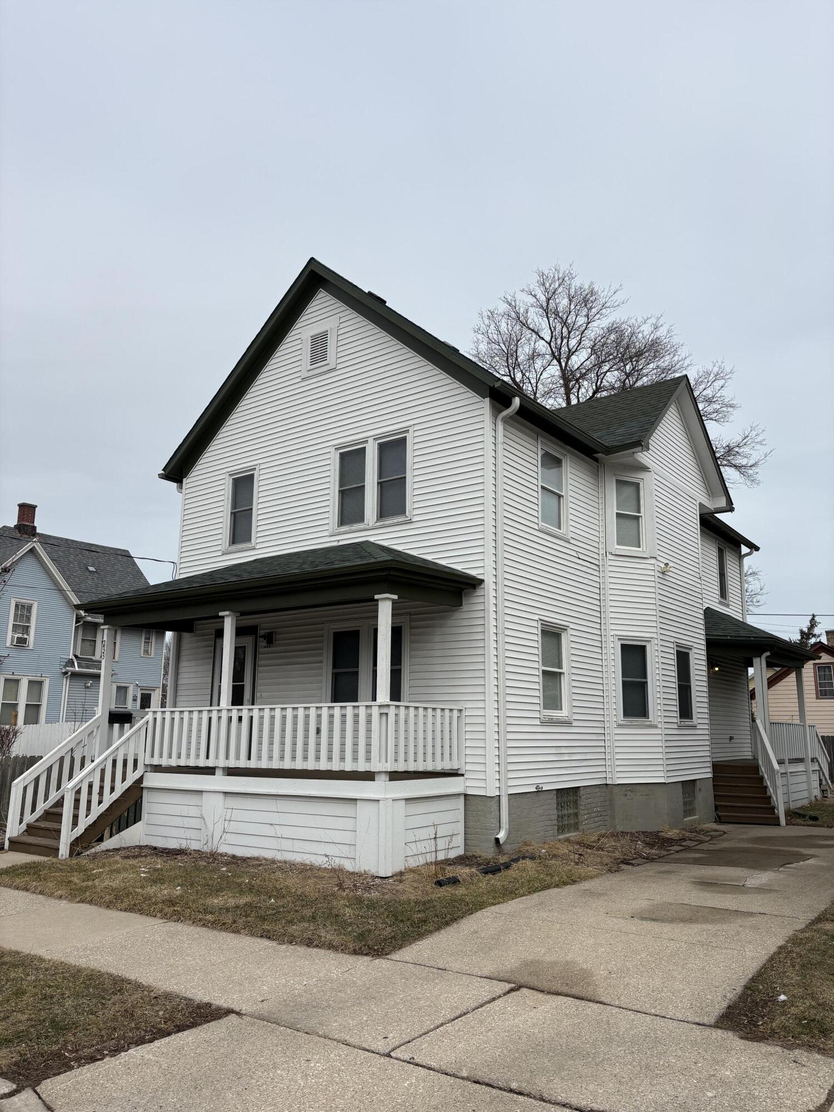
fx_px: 835
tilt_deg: +12.3
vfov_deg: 67.3
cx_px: 417
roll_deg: -0.2
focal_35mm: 26
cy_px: 556
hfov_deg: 53.1
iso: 50
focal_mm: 5.96
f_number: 1.6
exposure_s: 1/4065
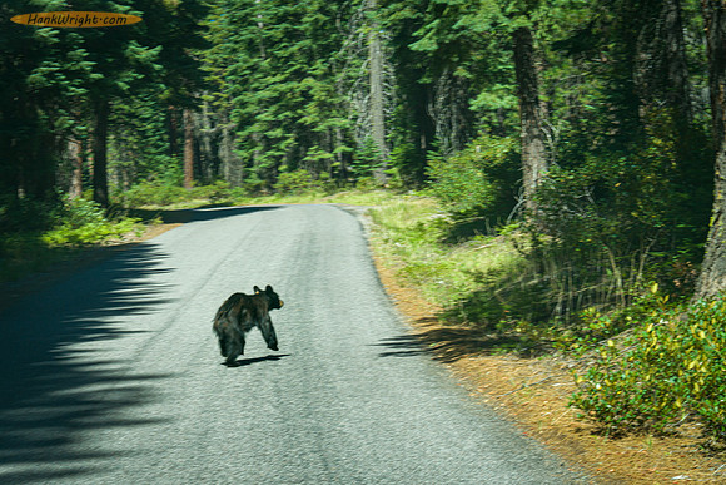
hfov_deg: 20.2
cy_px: 206
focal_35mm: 101
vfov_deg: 13.6
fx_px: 2034
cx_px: 224
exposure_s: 1/160
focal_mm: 70
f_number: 11
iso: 320
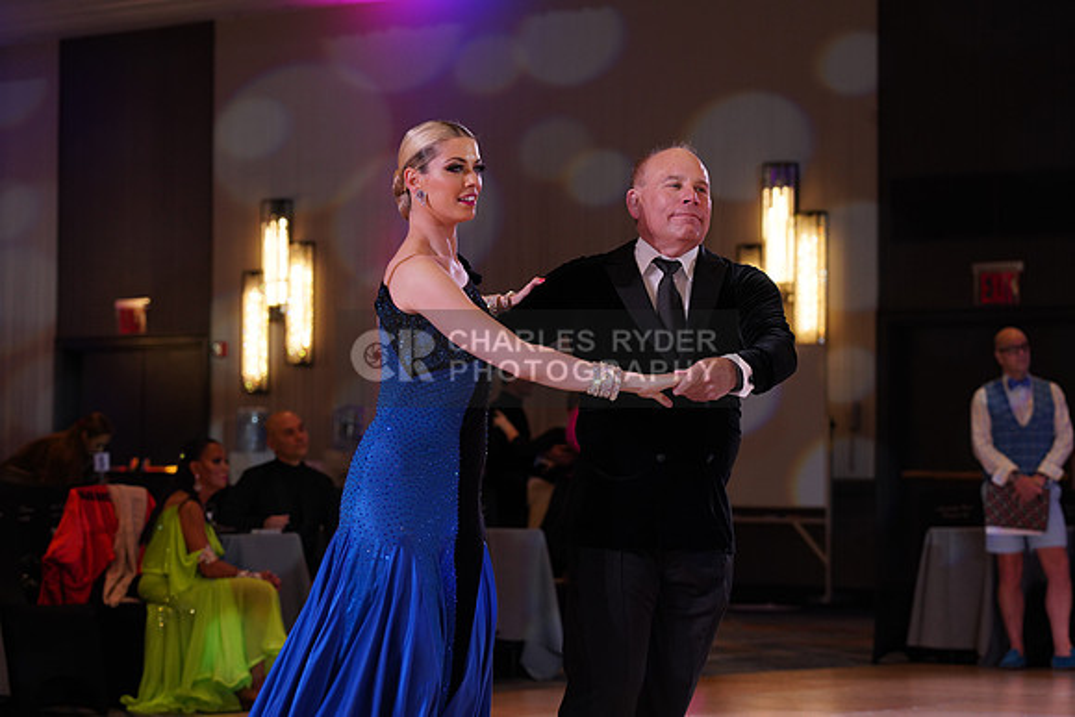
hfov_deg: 19.5
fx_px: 3136
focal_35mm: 105
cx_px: 538
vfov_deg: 13.0
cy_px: 358
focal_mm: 105
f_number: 5
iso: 1250
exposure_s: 1/200
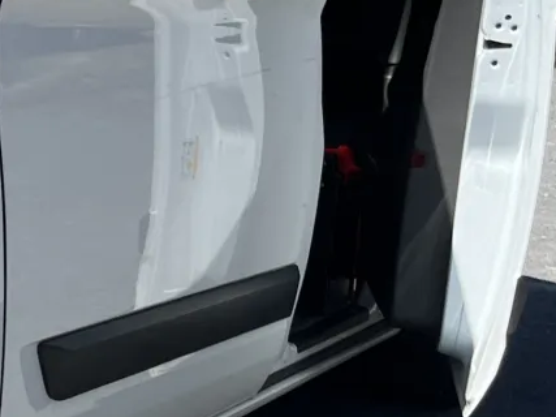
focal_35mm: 117
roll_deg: +0.3
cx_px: -419
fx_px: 1879
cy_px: 195
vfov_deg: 12.7
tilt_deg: -14.1
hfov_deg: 14.9
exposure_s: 1/5556
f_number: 1.6
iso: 50
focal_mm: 5.1
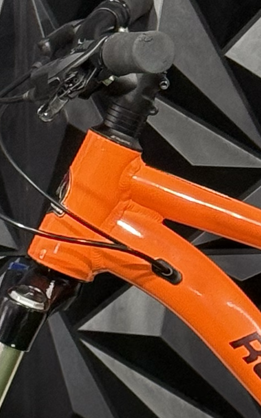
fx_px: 3085
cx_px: 141
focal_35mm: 271
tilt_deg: -5.3
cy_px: 157
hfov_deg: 4.8
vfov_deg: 7.7
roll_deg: +0.2
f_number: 1.78
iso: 125
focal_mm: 6.76
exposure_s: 1/60
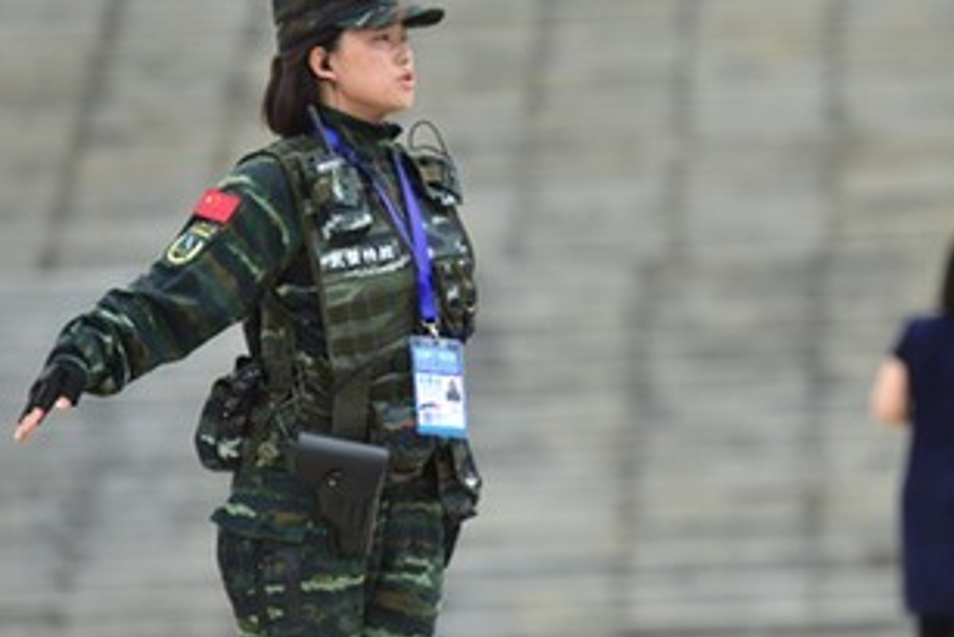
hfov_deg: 7.1
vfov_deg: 4.7
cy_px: 258
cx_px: 768
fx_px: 7688
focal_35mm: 290
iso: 400
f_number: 2.8
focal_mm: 165
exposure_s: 1/4000
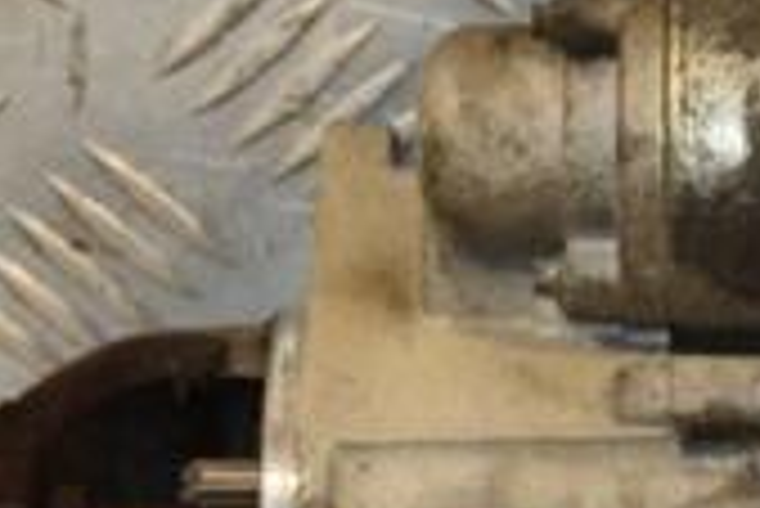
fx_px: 8447
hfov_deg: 5.1
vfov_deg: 3.4
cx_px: 764
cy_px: 450
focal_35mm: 400
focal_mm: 75
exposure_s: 1/160
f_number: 5.3
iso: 800
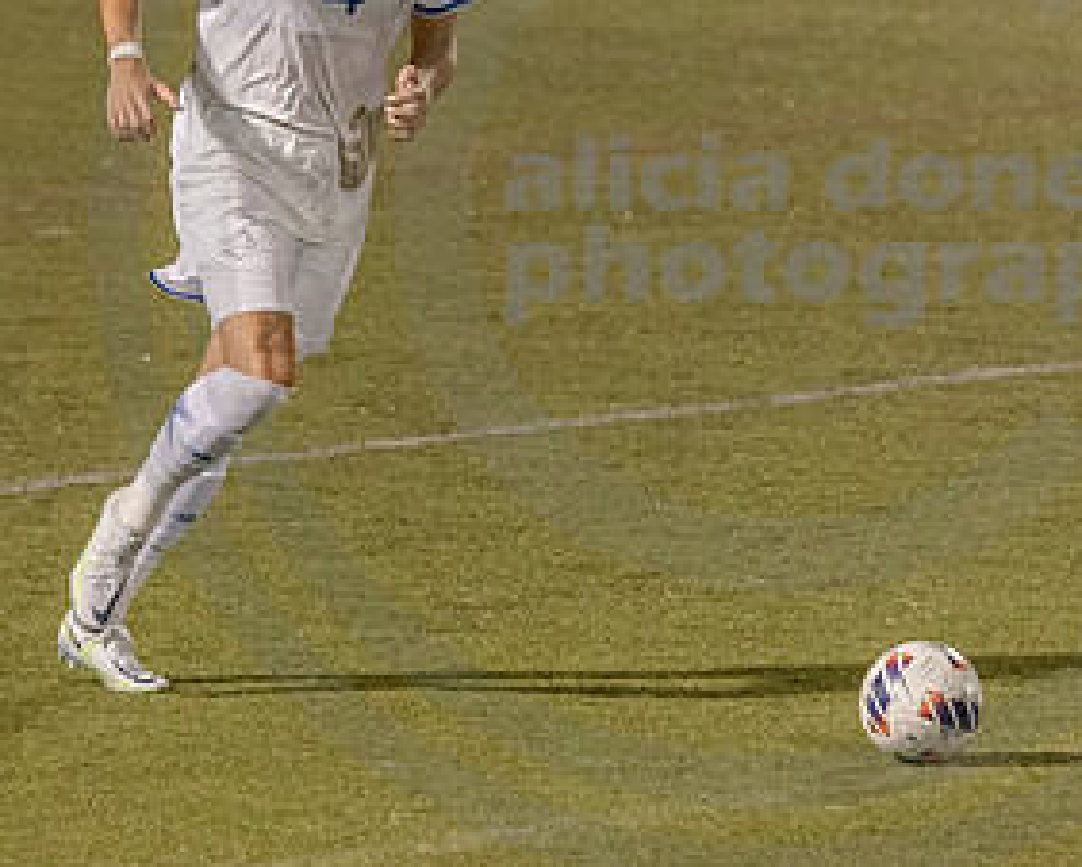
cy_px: -141
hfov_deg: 3.2
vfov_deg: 2.6
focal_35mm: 605
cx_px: 291
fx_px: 19387
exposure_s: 1/1250
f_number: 3.5
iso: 3200
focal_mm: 200
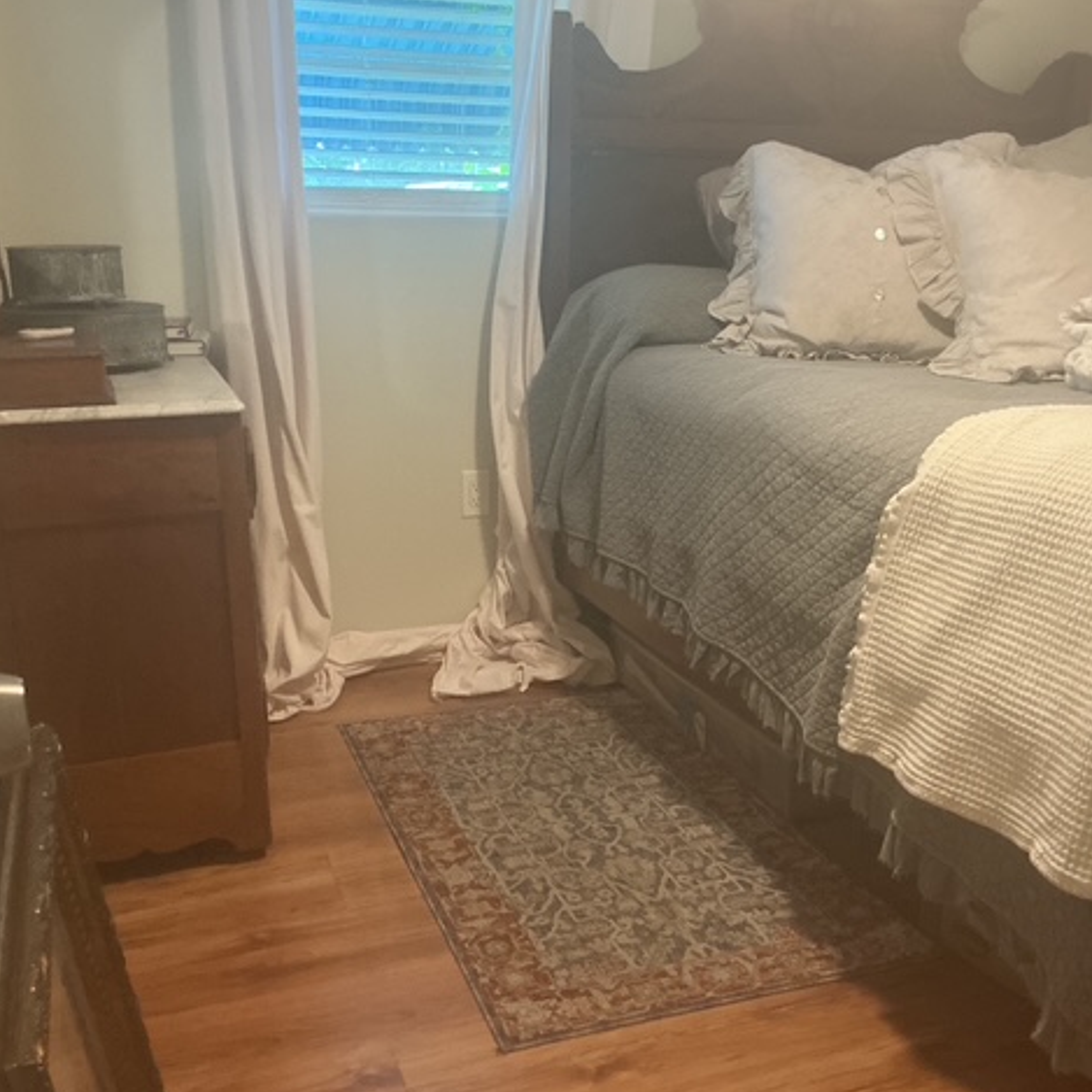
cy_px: 547
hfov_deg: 47.2
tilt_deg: -14.0
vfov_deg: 47.2
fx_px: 1249
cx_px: 552
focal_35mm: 35
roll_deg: -1.1
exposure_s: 1/60
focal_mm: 3
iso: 250
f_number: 1.8
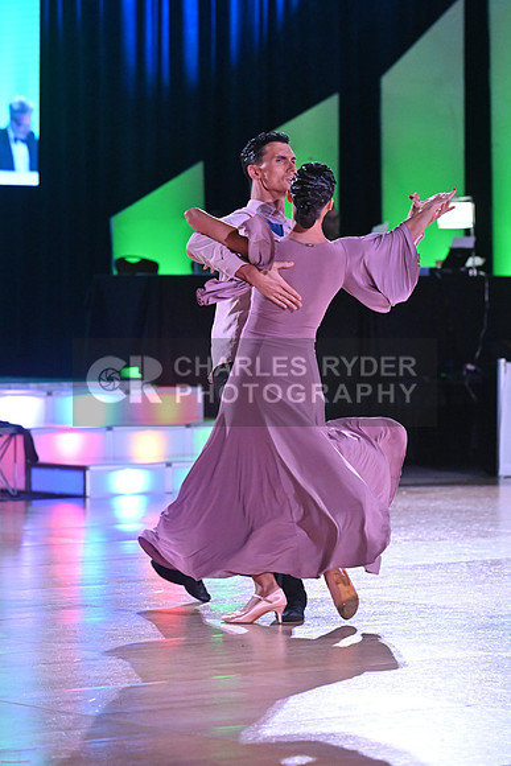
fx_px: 3192
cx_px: 256
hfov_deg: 9.2
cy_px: 383
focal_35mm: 150
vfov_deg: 13.7
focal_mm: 150
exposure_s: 1/400
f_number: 5.6
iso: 5000
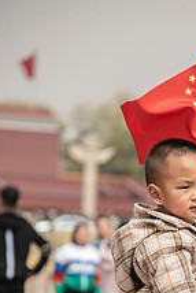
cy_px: 262
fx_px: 2055
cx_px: 197
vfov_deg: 8.1
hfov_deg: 5.4
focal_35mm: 252
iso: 100
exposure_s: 1/1250
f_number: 4
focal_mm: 120
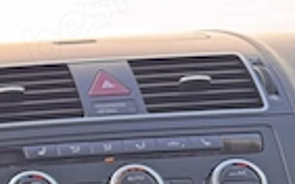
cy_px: 312
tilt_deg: -12.4
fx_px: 868
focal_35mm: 108
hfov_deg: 16.3
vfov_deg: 11.4
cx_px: -230
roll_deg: +4.4
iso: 64
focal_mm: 6.76
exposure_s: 1/157
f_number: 1.78
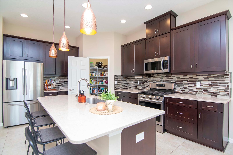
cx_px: 116
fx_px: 112
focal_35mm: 17
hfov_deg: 92.5
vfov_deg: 69.6
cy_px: 78
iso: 1250
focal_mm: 11.5
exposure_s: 1/160
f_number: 4
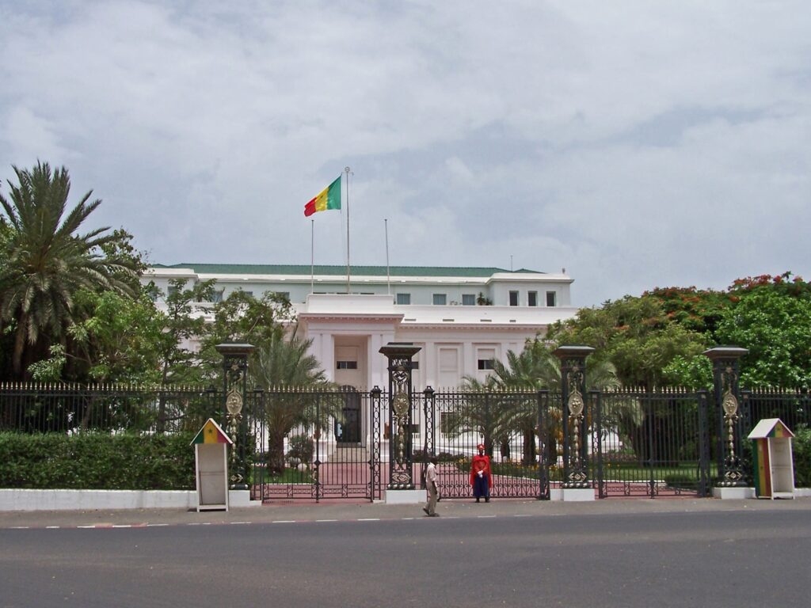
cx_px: 406
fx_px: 890
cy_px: 304
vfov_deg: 37.7
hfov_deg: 49.0
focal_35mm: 38
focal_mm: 6.3
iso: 80
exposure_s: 1/500
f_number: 5.6
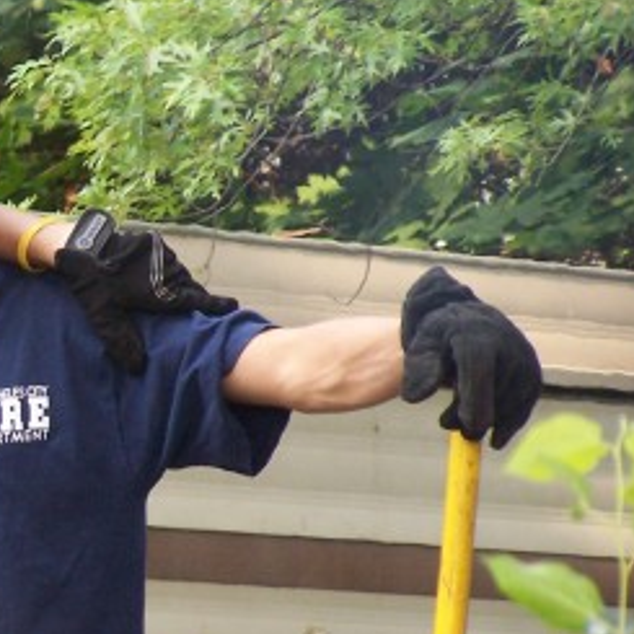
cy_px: 298
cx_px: -163
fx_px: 10444
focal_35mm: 504
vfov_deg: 3.5
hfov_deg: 3.5
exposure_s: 1/250
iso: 140
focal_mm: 36.2
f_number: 3.2
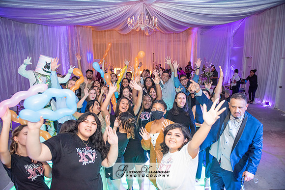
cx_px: 142
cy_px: 95
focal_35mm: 24
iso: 1250
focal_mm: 24
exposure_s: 1/125
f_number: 3.2
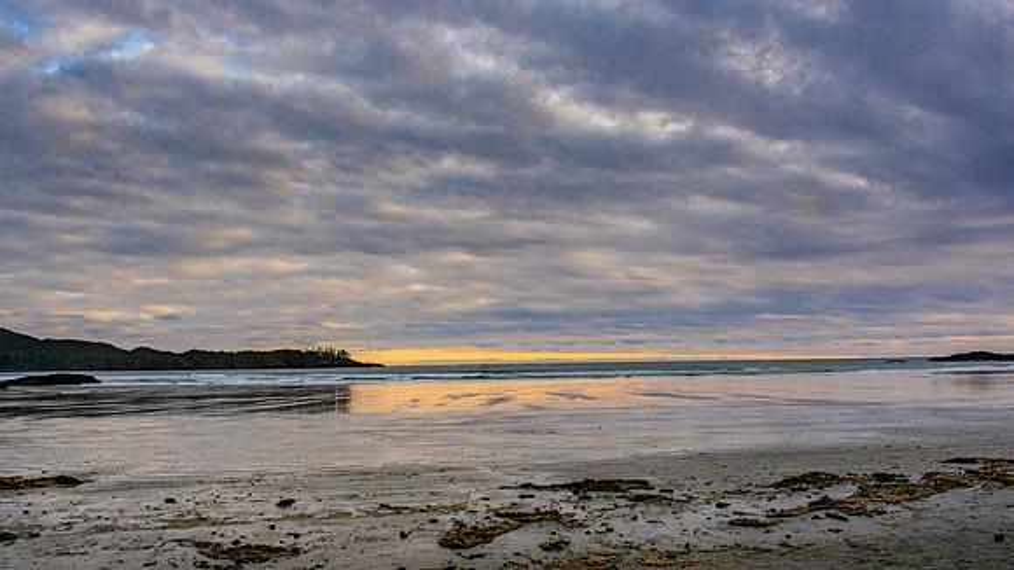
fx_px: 825
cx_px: 504
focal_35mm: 31
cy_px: 337
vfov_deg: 38.0
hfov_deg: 63.1
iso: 400
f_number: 13
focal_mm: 18
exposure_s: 1/320
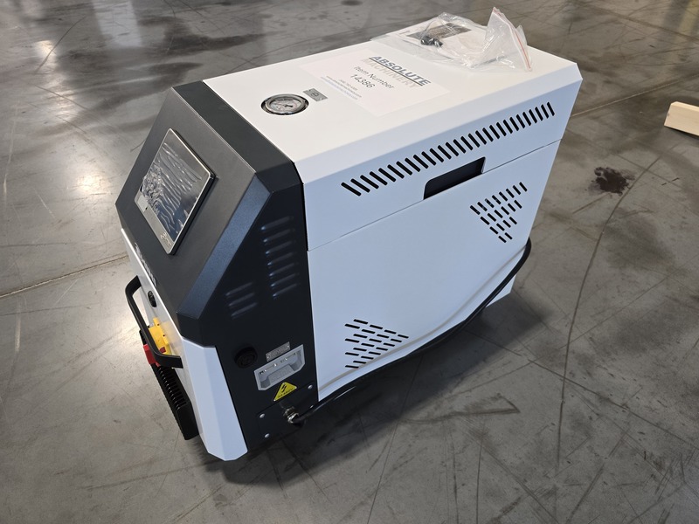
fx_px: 464
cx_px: 350
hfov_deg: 73.9
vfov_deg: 58.9
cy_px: 262
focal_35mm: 23
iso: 320
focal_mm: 6.3
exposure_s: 1/120
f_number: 1.7
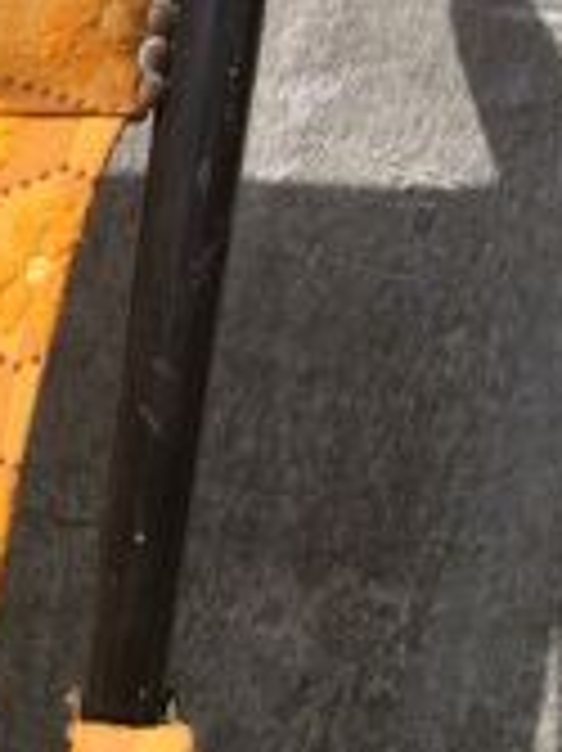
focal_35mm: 139
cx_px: -584
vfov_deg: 13.2
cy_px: 1216
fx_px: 3013
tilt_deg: -53.5
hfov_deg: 9.9
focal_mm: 4.15
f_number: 2.2
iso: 32
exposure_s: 1/2160
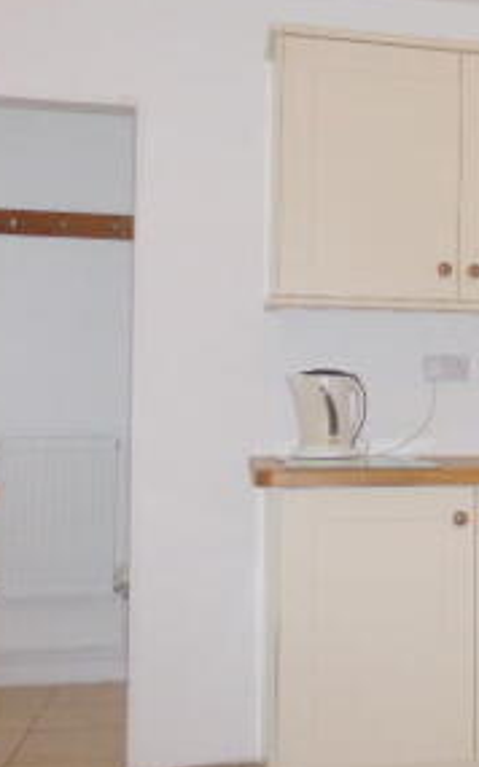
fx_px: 1087
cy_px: 359
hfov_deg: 22.8
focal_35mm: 52
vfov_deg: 38.9
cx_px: 575
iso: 160
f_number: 3.3
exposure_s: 1/60
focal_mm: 4.3
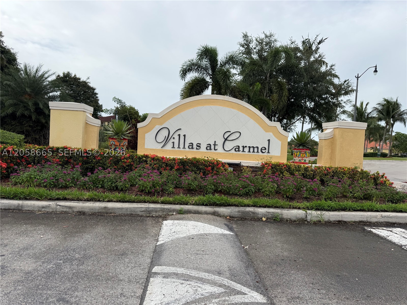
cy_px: 152
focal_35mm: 24
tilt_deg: -0.8
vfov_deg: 56.8
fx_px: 282
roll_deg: -3.8
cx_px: 204
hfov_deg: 71.6
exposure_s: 1/2611
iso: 80
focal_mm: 6.76
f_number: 1.78
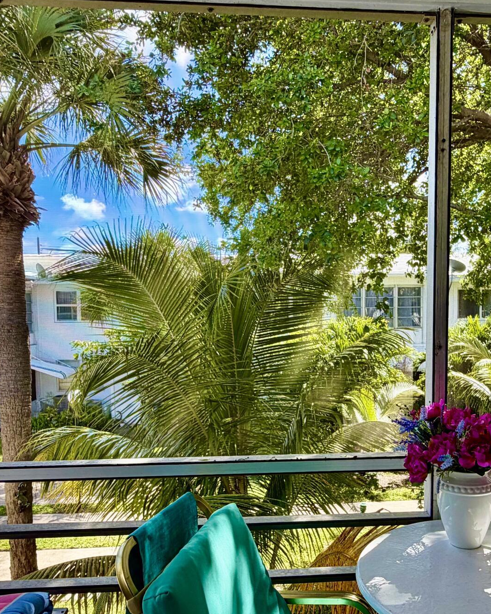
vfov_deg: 57.0
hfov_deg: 46.6
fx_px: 563
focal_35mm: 31
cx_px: 313
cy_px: 340
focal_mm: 2.22
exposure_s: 1/266
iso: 50
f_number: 2.2
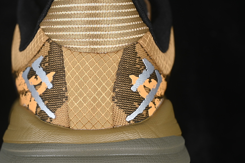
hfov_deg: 21.9
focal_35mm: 93
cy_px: 99
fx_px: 633
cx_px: 93
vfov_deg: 14.7
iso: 160
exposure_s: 1/60
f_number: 7.1
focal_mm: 50
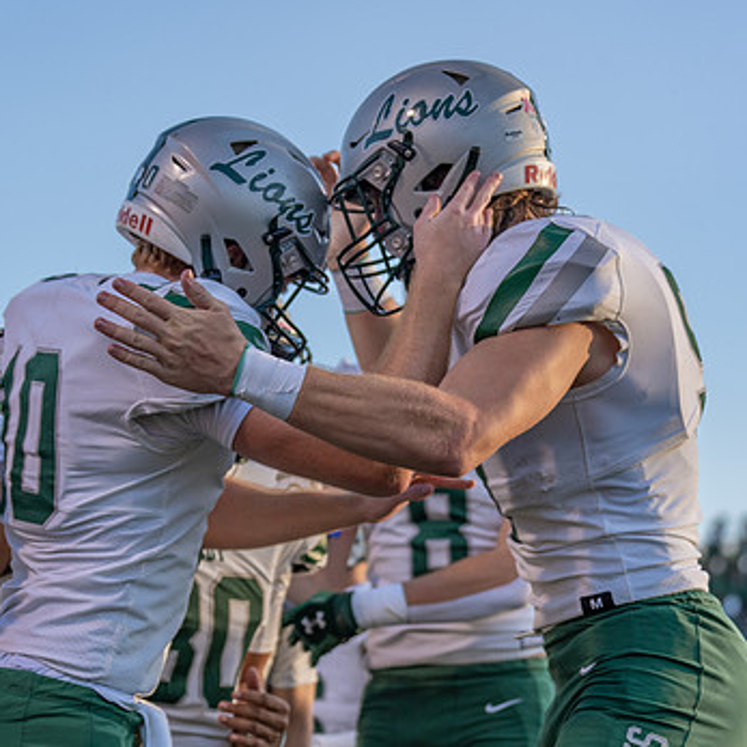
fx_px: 2905
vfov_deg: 14.6
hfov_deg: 14.6
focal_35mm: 119
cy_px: 407
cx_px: 243
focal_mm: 70
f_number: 2.8
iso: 320
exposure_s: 1/1250
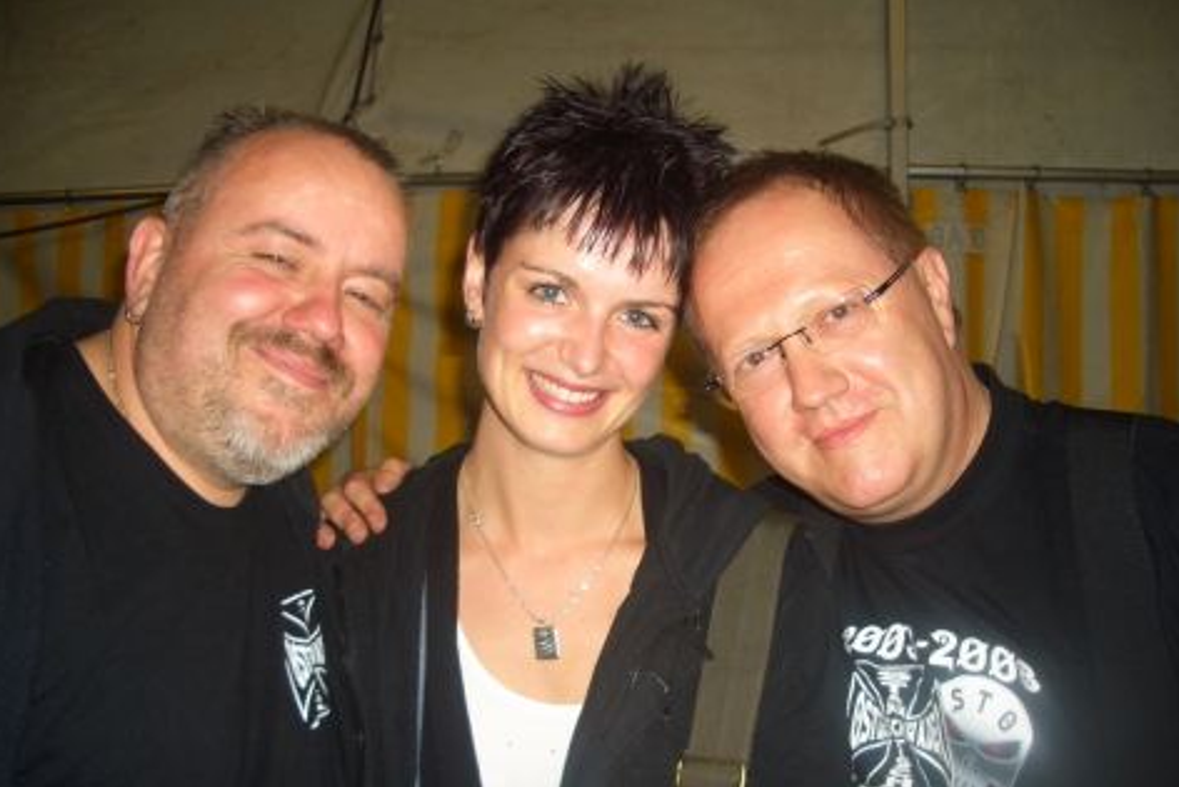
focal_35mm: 37
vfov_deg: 35.9
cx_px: 585
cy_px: 440
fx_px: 1212
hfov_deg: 51.9
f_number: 2.6
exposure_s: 1/60
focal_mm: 5.8
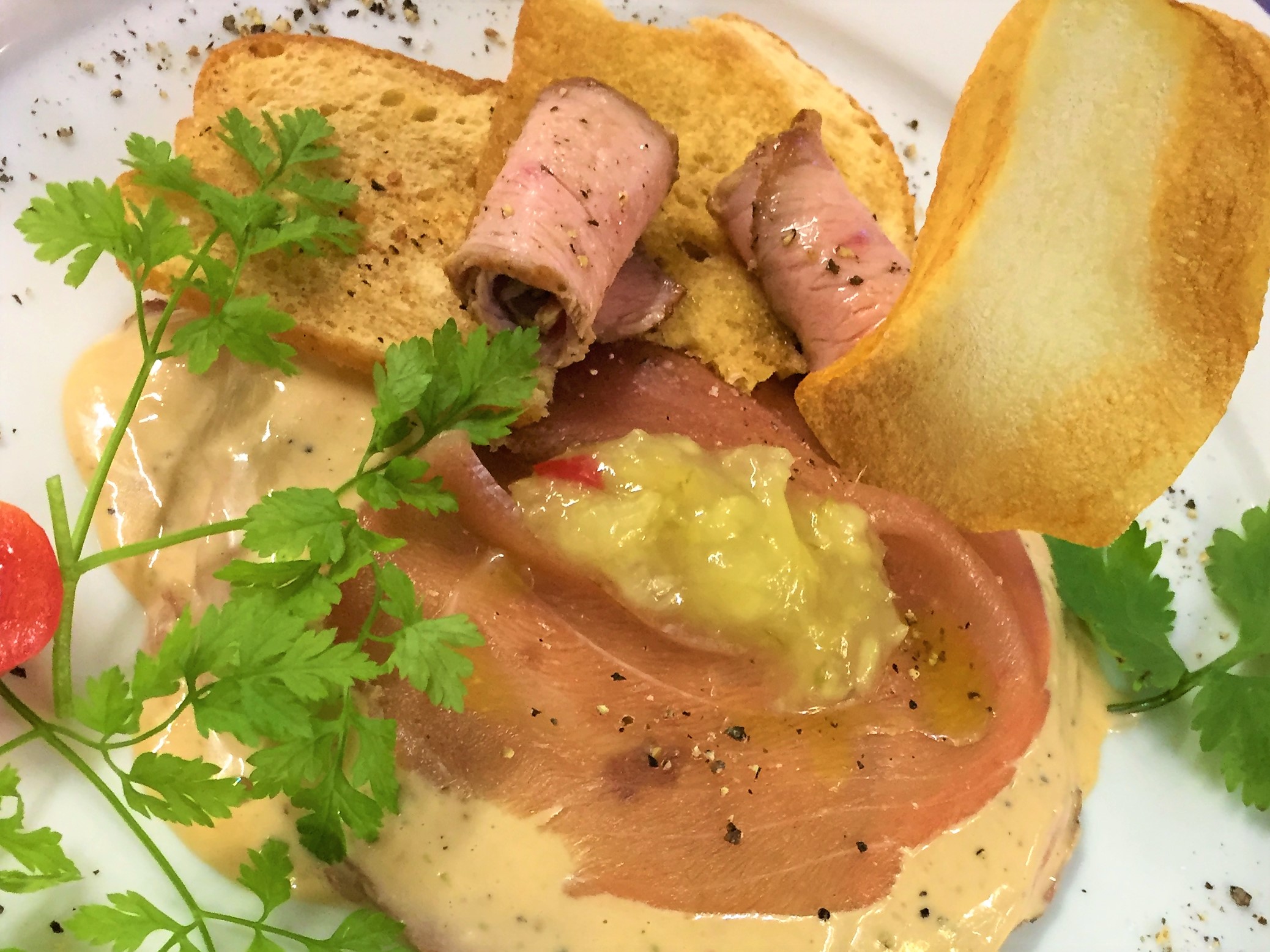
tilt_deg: -57.8
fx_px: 1064
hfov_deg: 61.7
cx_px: 635
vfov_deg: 48.2
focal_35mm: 29
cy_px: 476
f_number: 2.2
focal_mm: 4.15
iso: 160
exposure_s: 1/33
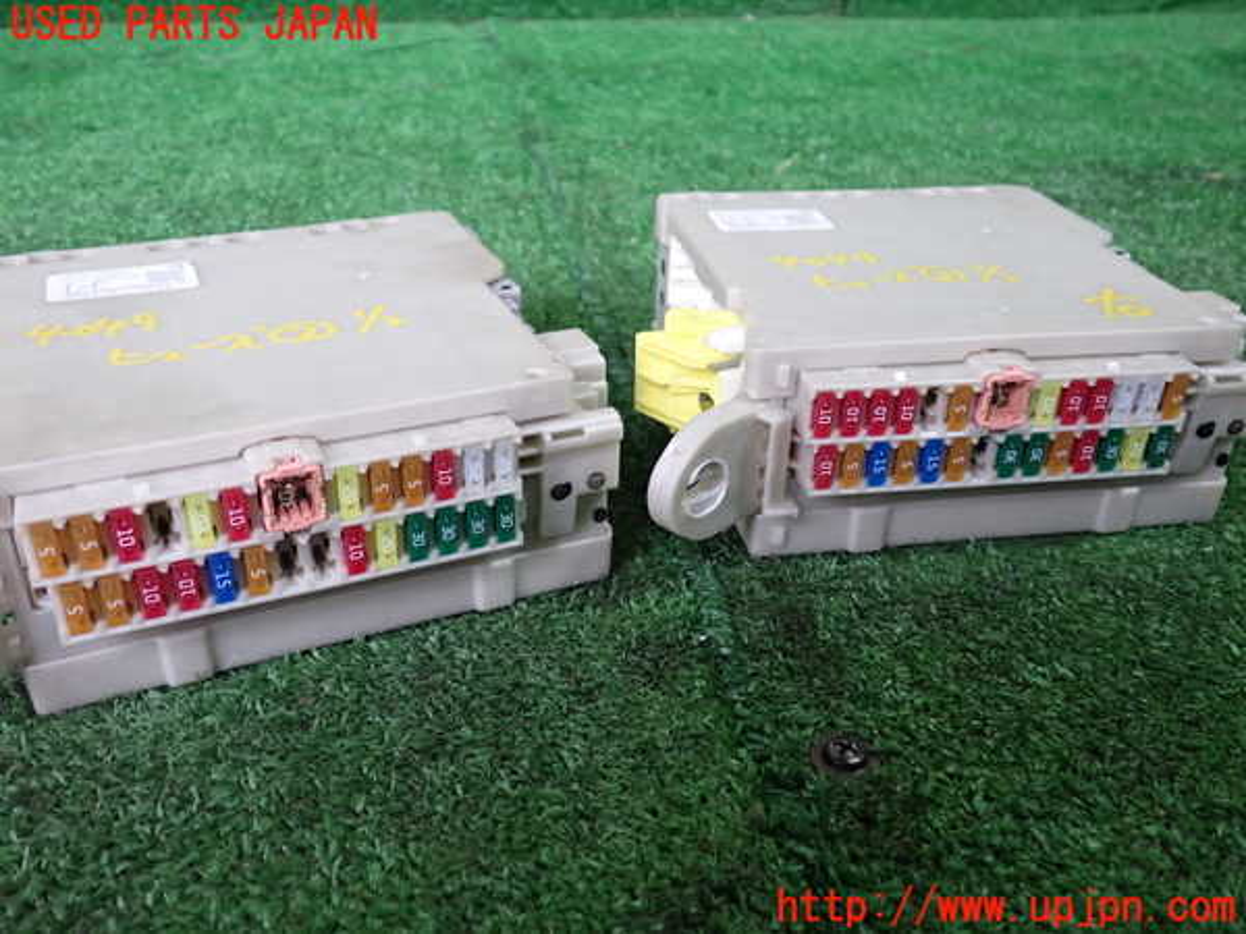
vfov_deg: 46.8
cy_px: 467
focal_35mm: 30
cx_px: 623
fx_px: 1080
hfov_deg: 60.0
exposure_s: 1/30
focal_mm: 5.4
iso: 500
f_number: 2.3
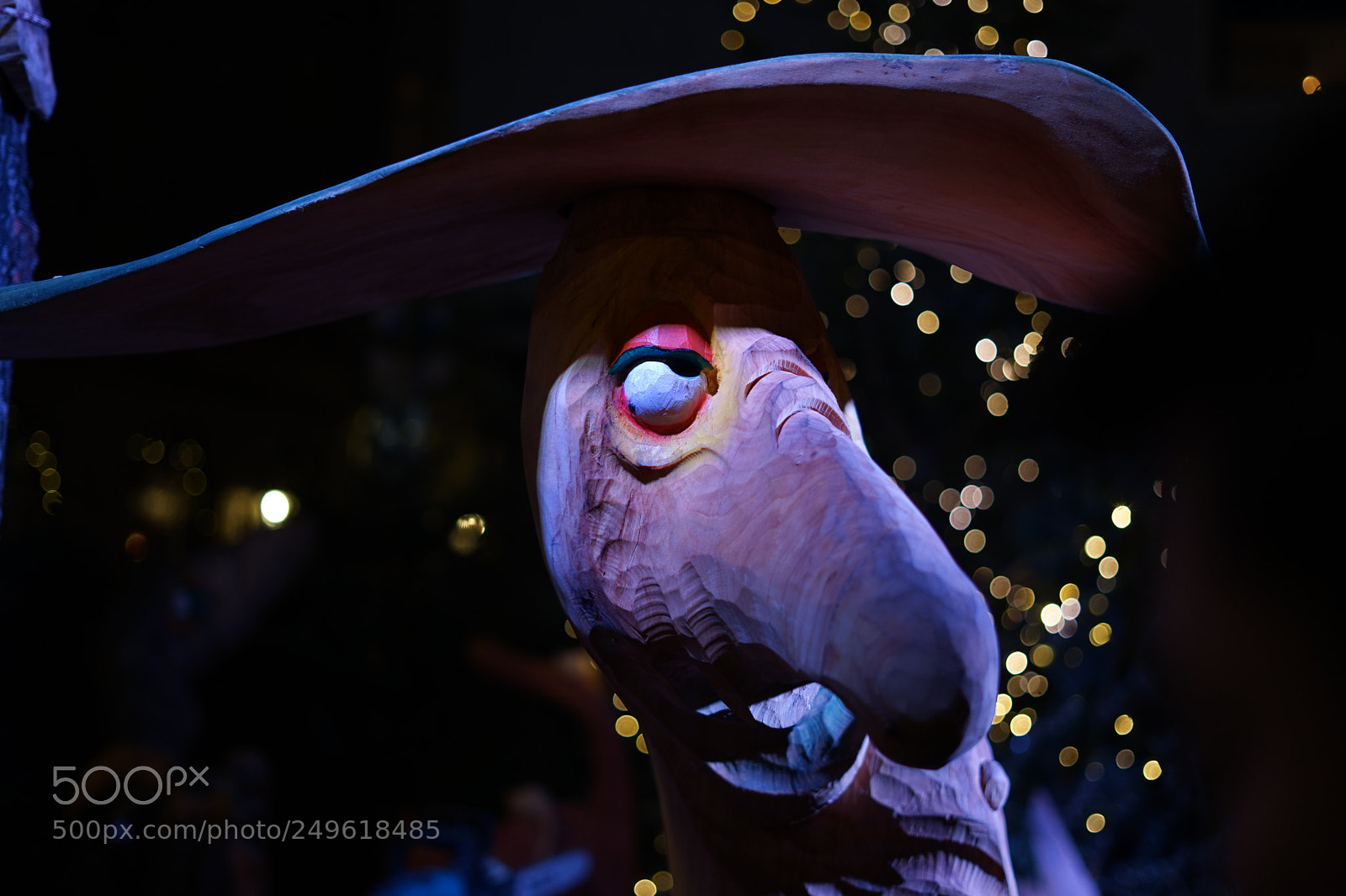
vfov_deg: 27.0
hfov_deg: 39.6
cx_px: 673
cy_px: 448
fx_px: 1869
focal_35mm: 50
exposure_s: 1/60
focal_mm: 50
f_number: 2
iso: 250
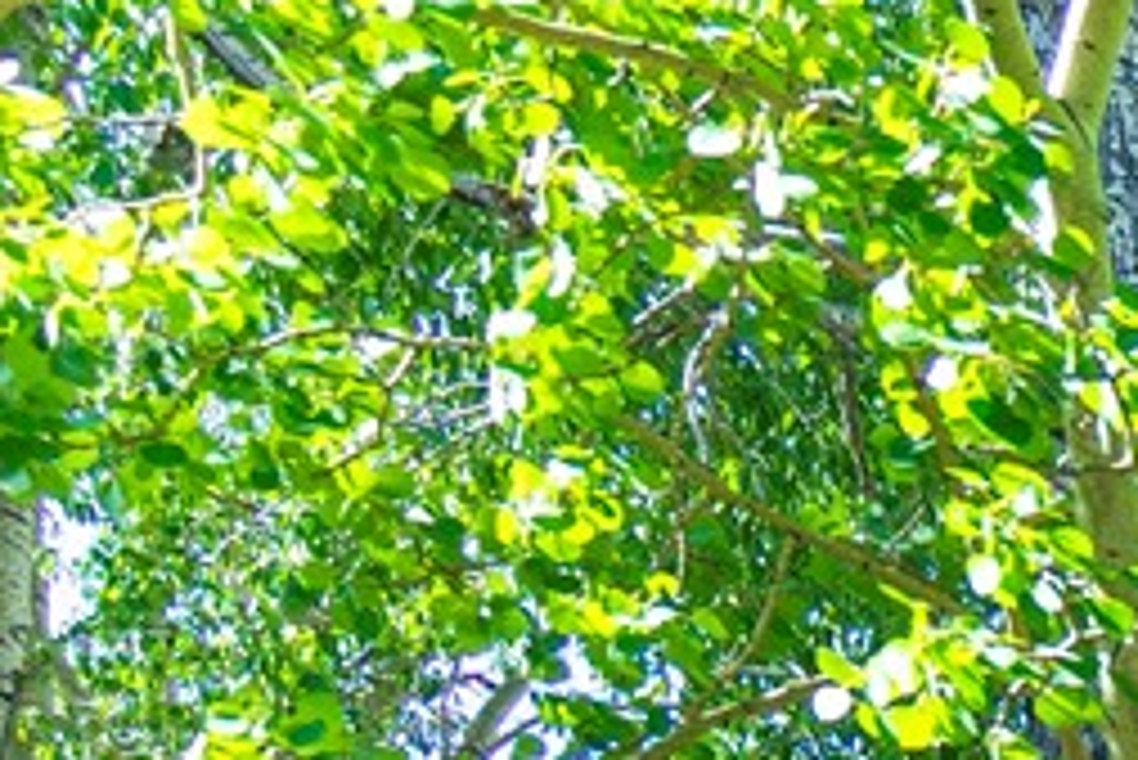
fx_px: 3606
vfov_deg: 9.9
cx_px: 3376
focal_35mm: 114
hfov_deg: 11.3
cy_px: 2053
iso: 125
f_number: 2.8
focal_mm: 17
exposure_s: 1/400
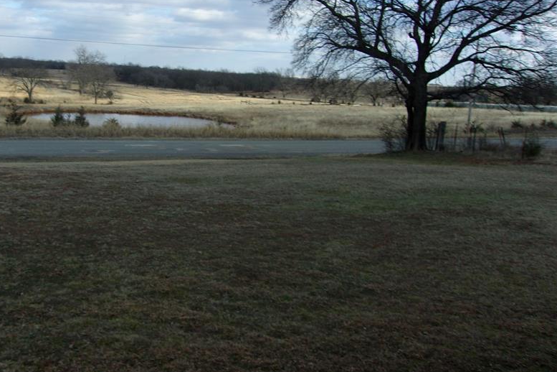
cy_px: 164
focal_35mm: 37
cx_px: 201
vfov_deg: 35.9
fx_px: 572
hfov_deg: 51.2
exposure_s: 1/52
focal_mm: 4.9
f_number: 10.4
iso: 80
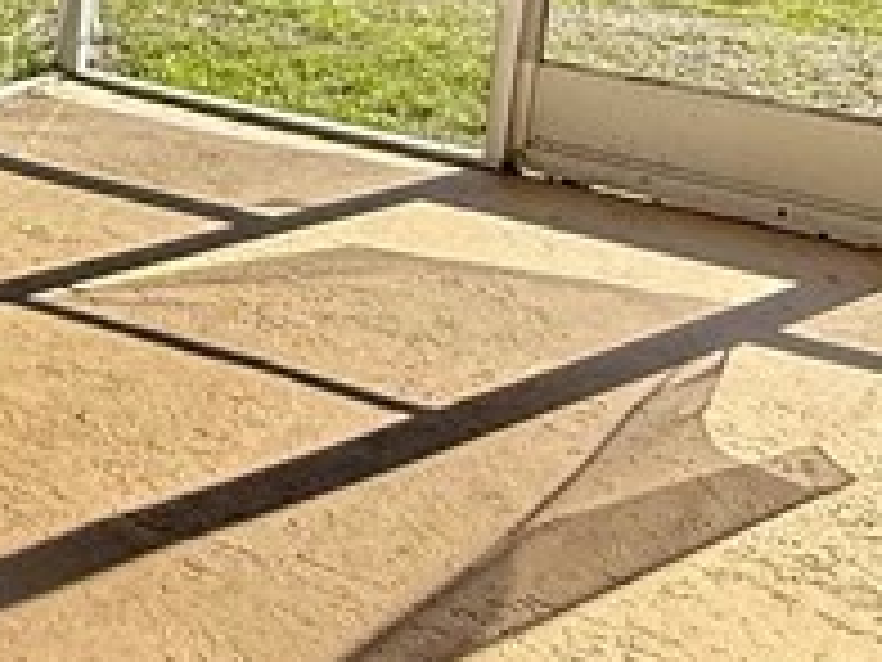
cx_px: -122
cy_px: -63
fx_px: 1860
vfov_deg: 19.3
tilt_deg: -11.9
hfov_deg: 24.6
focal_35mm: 73
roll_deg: -3.4
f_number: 2.2
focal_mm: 2.22
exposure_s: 1/942
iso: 50
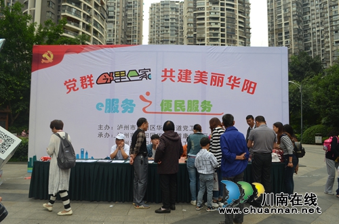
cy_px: 112
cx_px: 170
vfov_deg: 47.7
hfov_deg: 67.5
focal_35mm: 27
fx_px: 254
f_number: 8
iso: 200
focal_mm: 18
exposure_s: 1/250
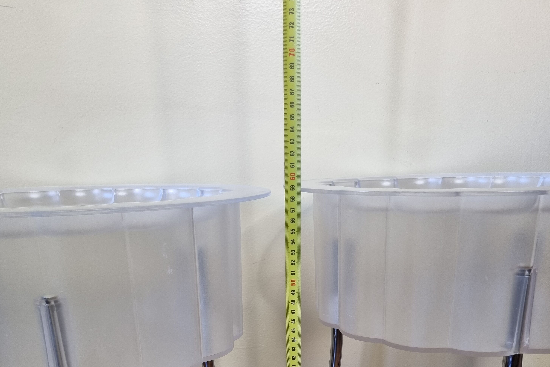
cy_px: 366
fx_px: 565
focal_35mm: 37
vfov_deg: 33.0
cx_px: 275
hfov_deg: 51.9
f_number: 1.8
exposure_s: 1/100
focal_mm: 5.4
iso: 125
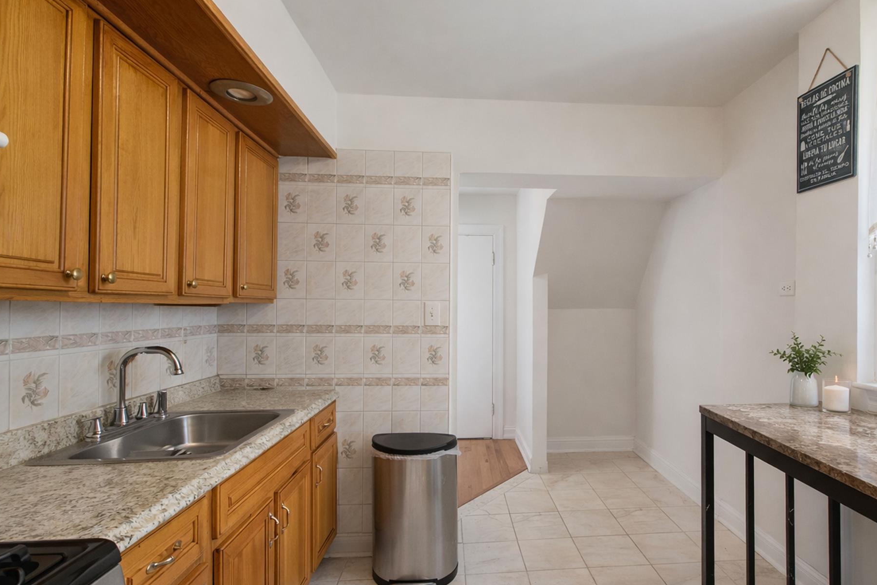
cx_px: 491
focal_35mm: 17
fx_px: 414
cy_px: 307
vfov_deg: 70.4
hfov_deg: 92.9
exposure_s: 1/60
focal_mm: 10
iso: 2000
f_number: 7.1
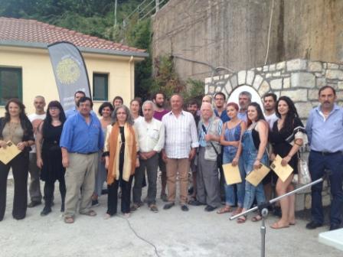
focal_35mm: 33
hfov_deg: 55.4
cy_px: 128
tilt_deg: -0.4
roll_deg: -0.5
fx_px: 327
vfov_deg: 42.9
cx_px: 172
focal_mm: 4.12
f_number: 2.4
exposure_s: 1/20
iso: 64
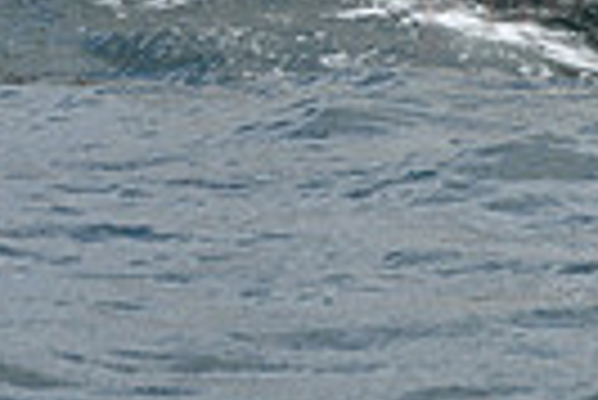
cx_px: 1277
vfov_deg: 3.4
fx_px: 6668
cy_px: -362
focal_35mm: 401
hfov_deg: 5.0
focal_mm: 92
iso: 250
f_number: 9
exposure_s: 1/1000
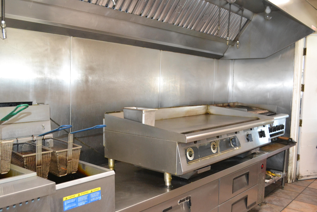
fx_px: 291
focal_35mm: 33
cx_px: 158
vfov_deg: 40.0
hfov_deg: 57.2
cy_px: 106
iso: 2000
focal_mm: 22
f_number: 4
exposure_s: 1/60
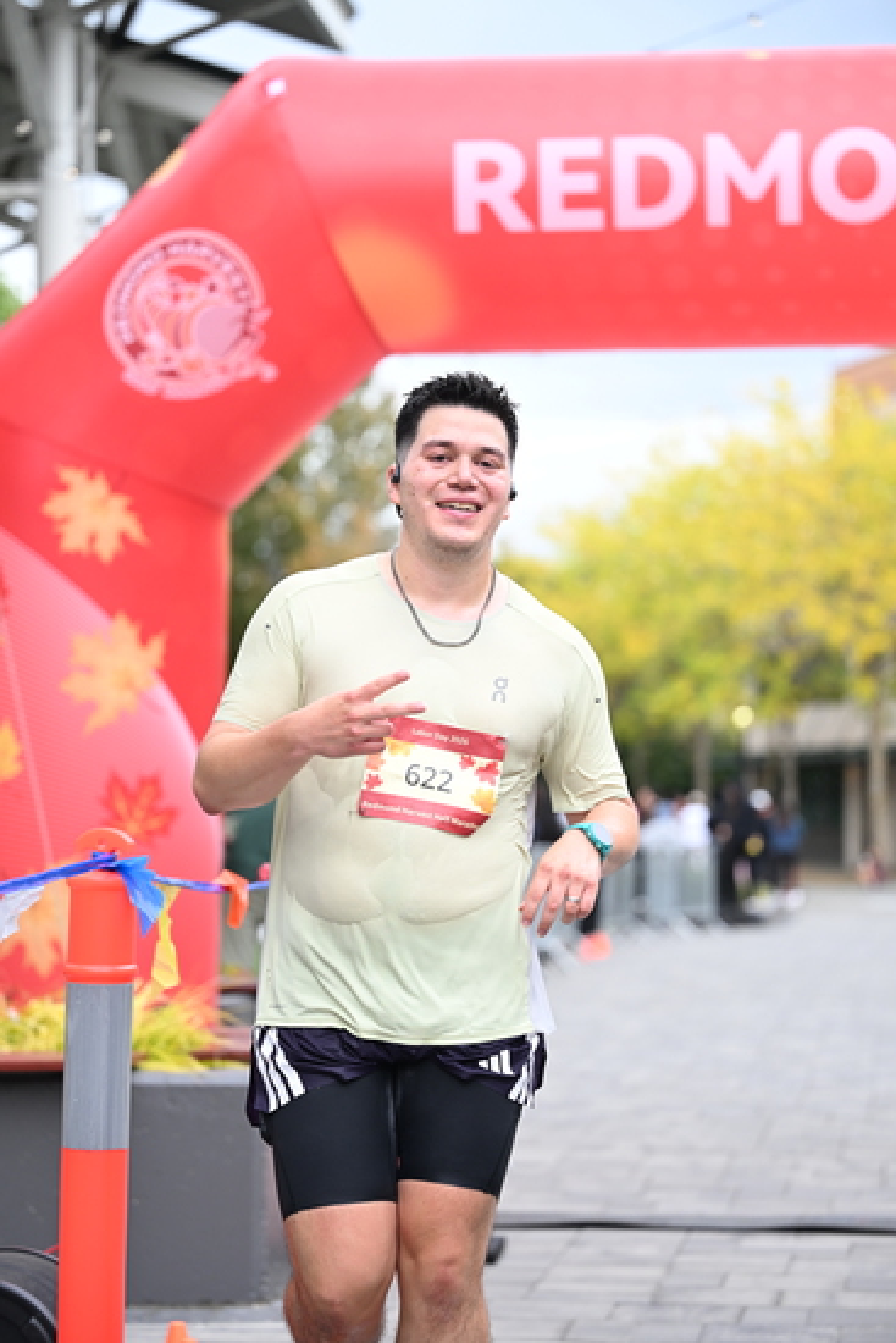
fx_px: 3320
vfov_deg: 22.9
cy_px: 672
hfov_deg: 15.4
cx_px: 448
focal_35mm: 89
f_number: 2.8
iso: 640
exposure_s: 1/1600
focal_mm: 89
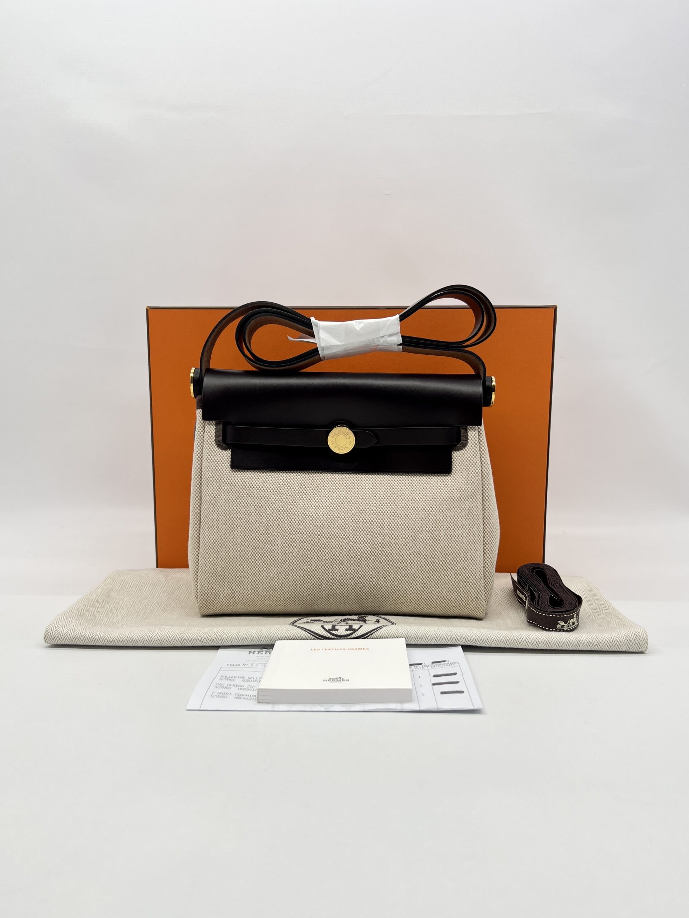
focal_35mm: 26
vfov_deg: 67.3
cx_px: 344
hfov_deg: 53.1
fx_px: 690
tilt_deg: -6.8
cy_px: 459
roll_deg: -0.7
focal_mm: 5.7
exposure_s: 1/149
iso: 32
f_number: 1.5
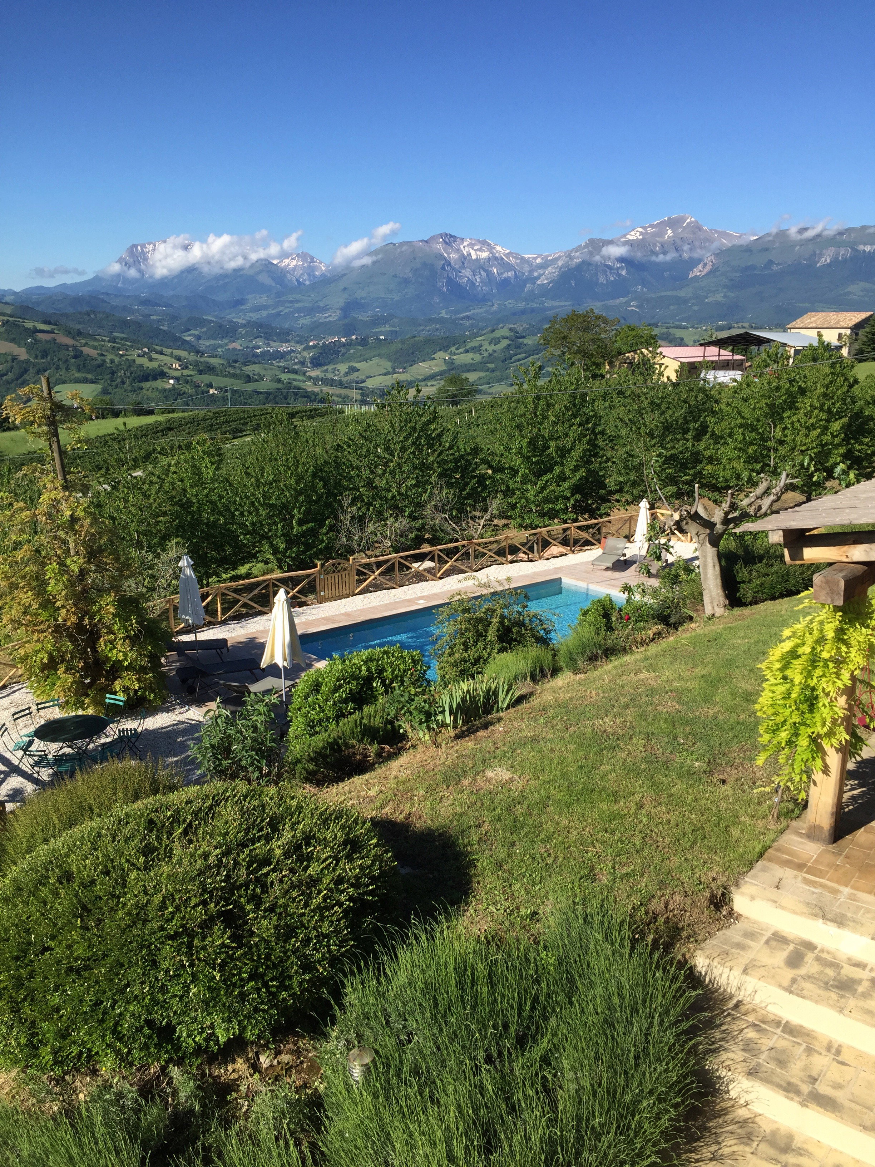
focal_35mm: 29
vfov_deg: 61.7
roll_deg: -0.3
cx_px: 438
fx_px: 977
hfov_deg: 48.2
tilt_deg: -13.4
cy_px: 584
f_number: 2.2
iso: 32
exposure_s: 1/1522
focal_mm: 4.15
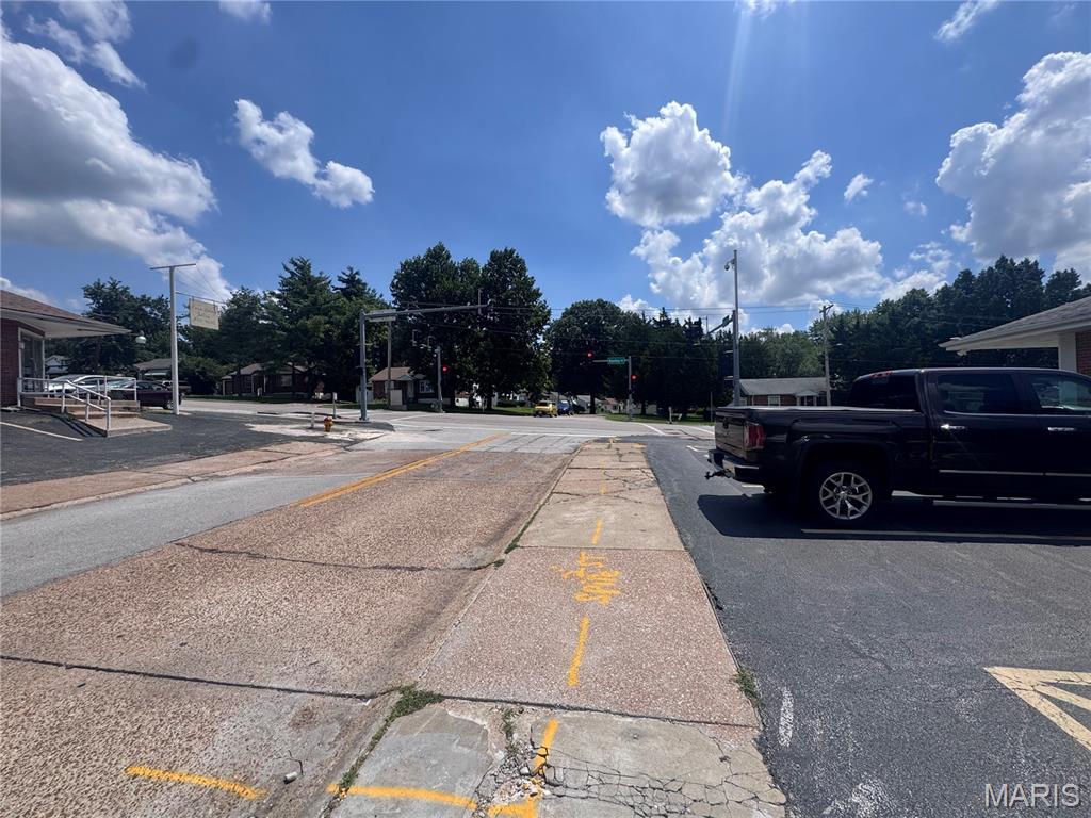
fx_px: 441
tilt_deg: +0.3
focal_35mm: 14
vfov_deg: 85.7
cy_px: 409
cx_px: 546
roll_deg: +2.3
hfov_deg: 102.1
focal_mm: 2.22
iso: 50
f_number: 2.2
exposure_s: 1/2985
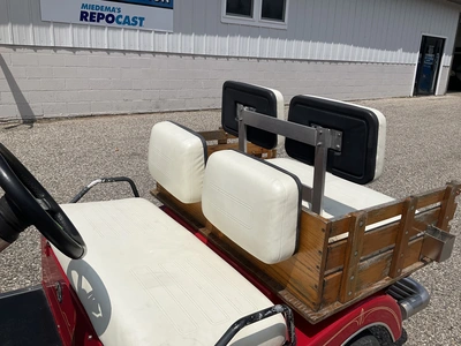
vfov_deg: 48.2
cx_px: 230
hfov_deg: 61.7
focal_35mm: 29
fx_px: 386
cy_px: 173
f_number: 1.8
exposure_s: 1/6536
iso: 25
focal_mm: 3
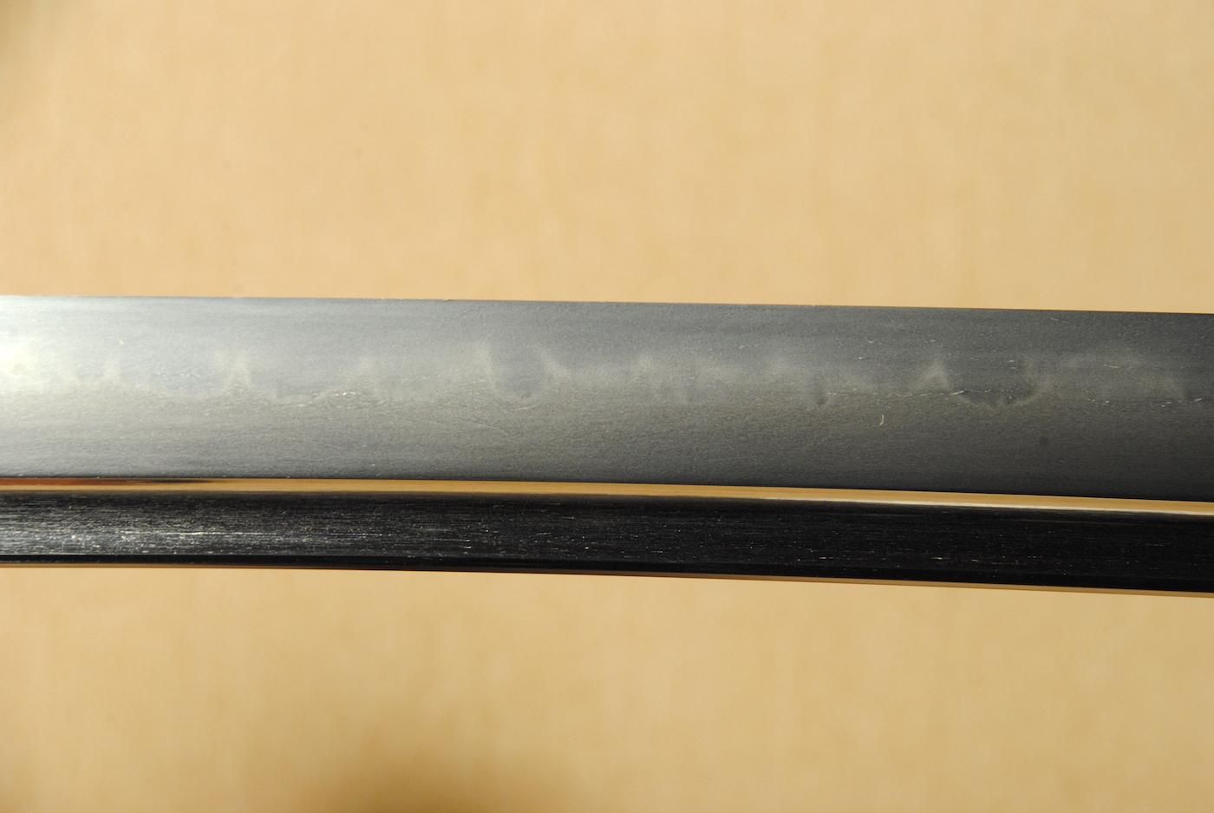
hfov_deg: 10.1
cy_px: 406
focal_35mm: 202
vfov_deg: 6.8
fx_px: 6836
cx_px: 607
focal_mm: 135
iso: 400
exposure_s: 1/2
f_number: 11
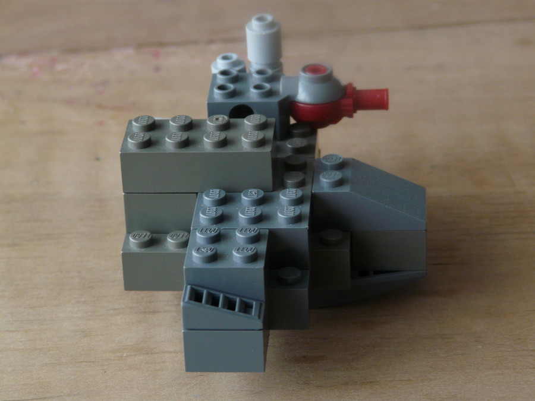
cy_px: 200
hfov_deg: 15.6
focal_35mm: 126
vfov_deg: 11.8
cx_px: 268
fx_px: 1947
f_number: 3.6
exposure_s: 1/8
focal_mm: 20.6
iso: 200
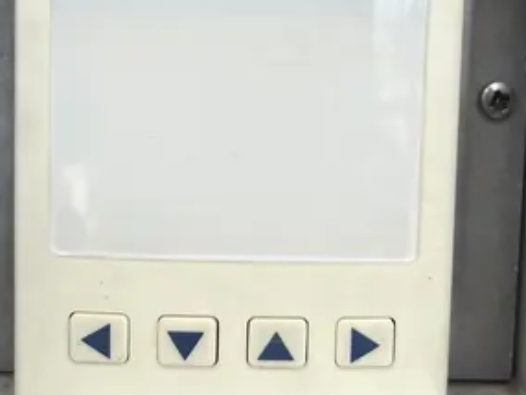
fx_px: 760
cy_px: 100
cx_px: 287
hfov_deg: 38.1
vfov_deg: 28.7
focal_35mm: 50
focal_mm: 5.1
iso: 50
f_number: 1.6
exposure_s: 1/1140
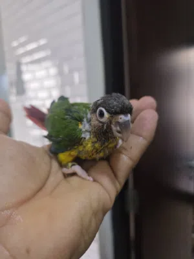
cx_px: 97
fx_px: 172
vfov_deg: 73.9
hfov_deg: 58.9
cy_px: 130
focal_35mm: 23
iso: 320
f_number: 1.7
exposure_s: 1/100
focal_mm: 6.3
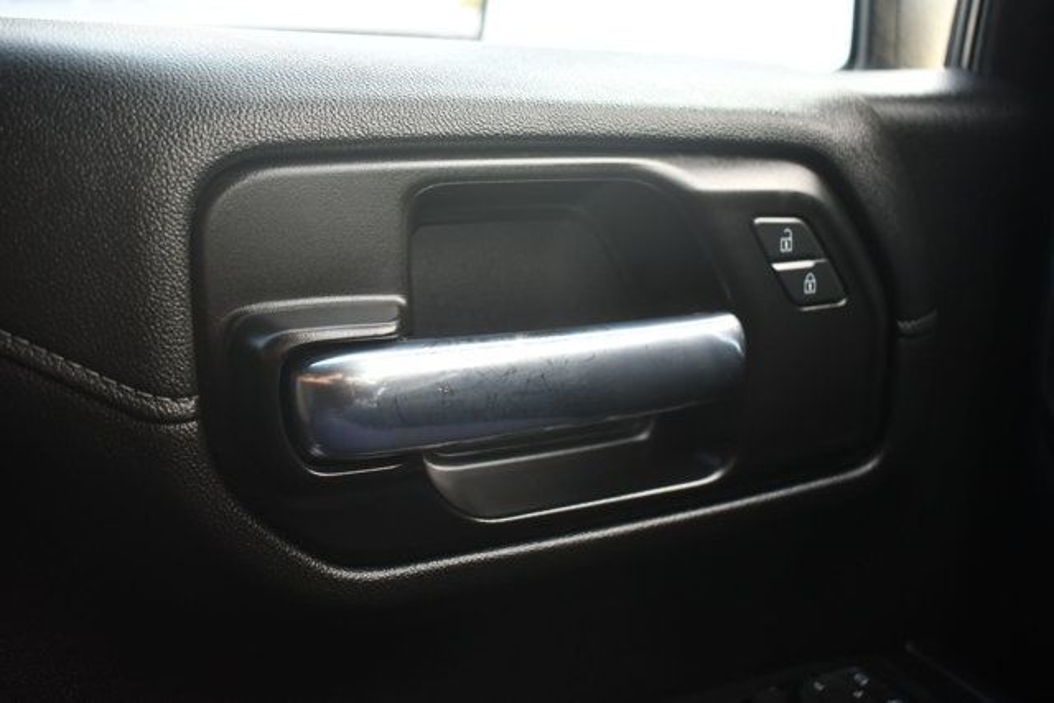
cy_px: 352
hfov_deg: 51.9
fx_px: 1083
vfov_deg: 36.0
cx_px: 527
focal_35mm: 37
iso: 800
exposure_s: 1/160
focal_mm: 25
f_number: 4
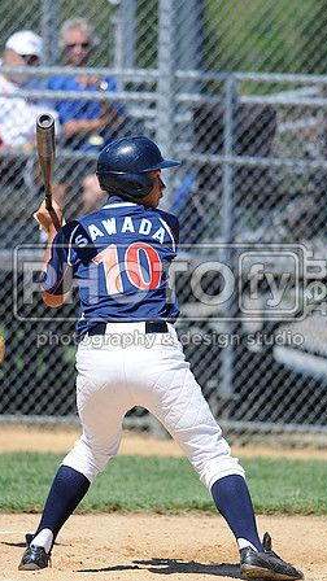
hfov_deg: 2.6
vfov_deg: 4.6
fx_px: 7291
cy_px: 290
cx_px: 165
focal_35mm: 473
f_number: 4
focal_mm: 300
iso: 200
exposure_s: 1/1600
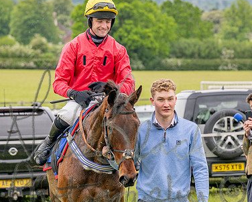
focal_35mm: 278
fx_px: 2074
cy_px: 78
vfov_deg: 5.6
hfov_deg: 7.0
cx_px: 130
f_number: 5
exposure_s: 1/800
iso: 400
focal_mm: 110
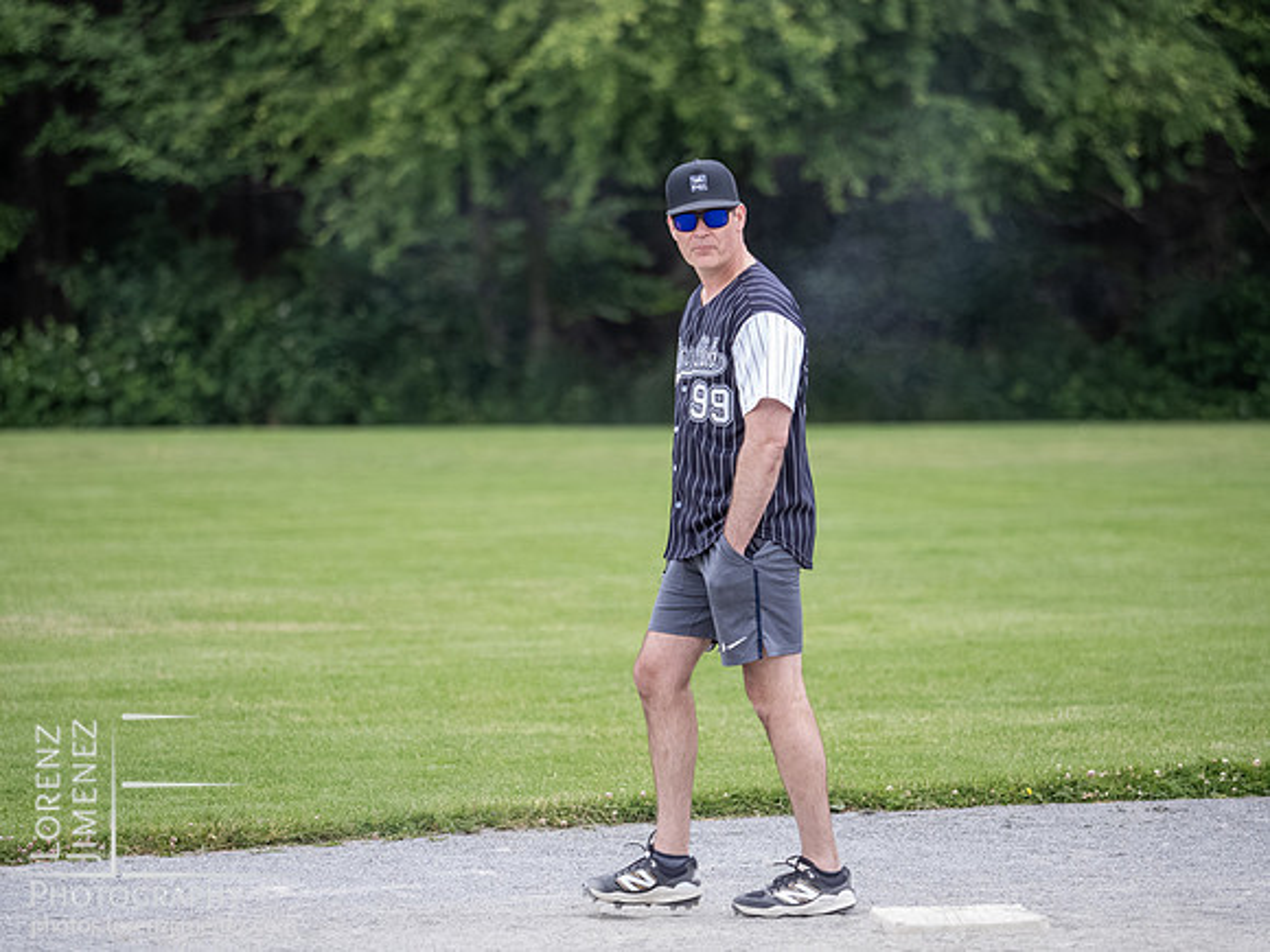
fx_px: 11006
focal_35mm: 300
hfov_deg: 6.6
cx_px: 635
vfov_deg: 5.0
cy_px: 476
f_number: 2.8
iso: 1600
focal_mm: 150
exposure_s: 1/1600
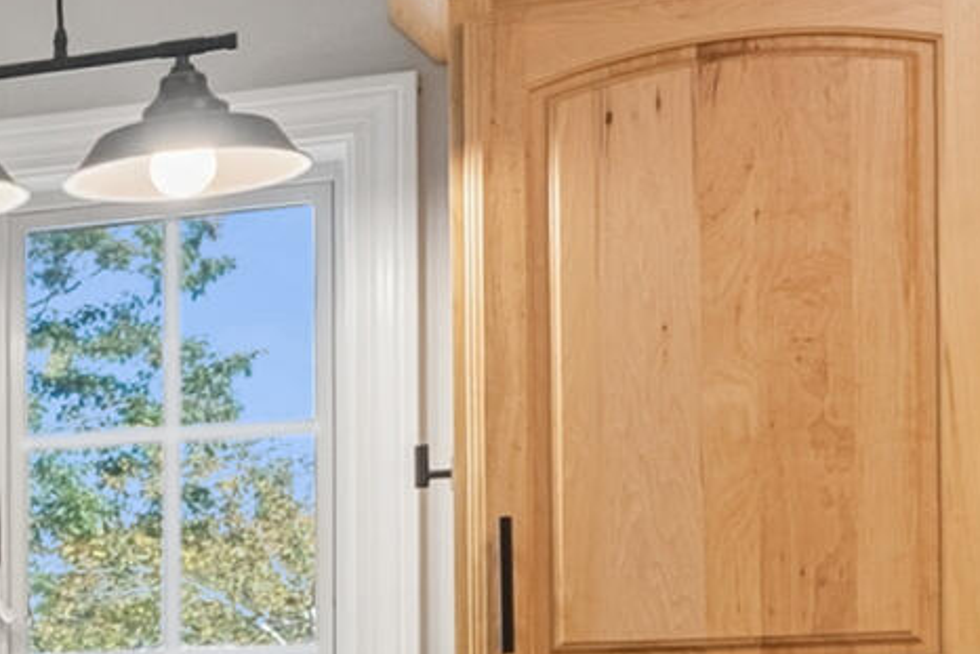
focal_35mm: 103
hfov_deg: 14.3
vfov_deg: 12.8
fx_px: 2805
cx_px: -1287
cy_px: 867
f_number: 7.1
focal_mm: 16
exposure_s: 1/30
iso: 640
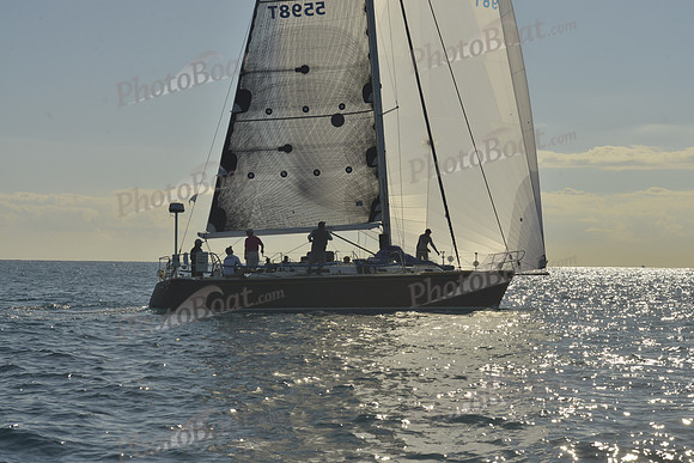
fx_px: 1350
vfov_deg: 19.5
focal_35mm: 70
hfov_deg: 28.8
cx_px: 347
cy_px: 232
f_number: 11
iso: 200
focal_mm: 70
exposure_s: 1/640
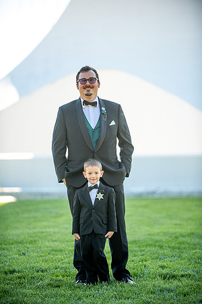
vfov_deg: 12.1
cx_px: 101
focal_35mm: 170
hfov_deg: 8.1
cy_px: 152
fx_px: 1431
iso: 400
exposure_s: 1/1600
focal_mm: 170
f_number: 2.8
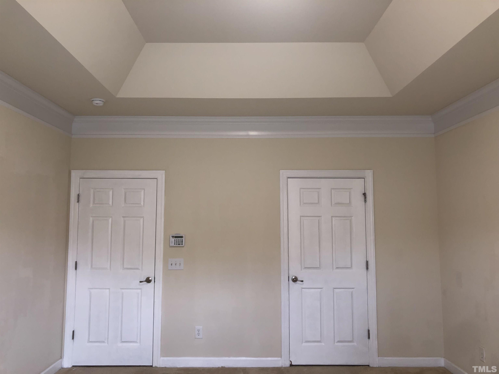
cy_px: 187
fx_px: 404
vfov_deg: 49.7
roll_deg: +1.2
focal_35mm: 28
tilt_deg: +5.7
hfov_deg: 63.4
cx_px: 250
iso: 25
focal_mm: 3.99
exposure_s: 1/19
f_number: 1.8
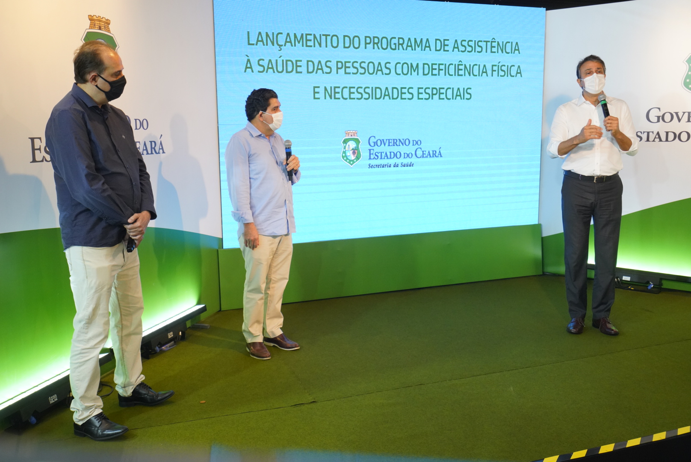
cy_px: 231
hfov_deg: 54.4
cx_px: 346
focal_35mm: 35
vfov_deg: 37.9
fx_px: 672
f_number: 7.1
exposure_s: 1/100
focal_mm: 35
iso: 3200
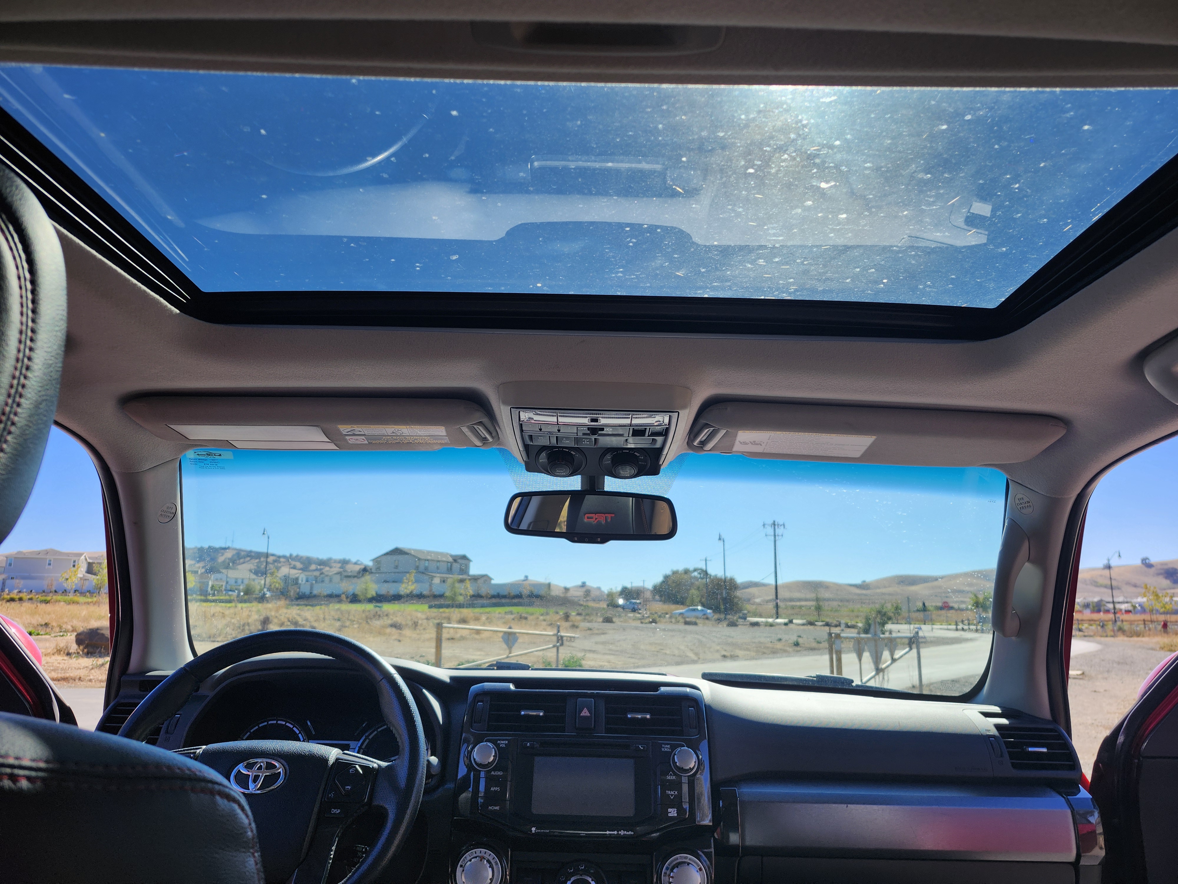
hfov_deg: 73.9
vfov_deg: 58.9
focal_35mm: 23
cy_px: 442
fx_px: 783
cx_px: 589
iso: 25
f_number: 1.8
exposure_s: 1/803
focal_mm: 5.54
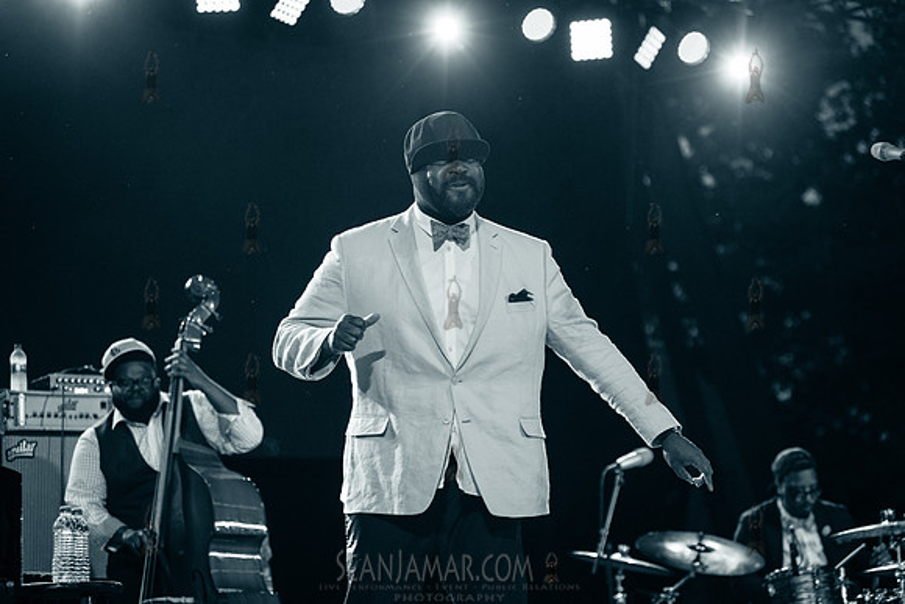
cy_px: 302
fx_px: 2011
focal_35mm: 80
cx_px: 452
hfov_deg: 25.4
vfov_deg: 17.1
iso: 1600
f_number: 3.2
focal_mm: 80
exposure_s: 1/500
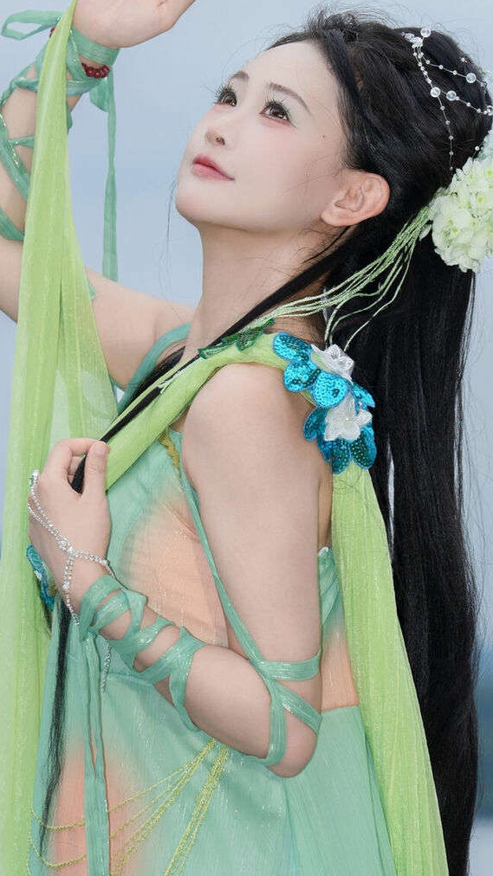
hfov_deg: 4.2
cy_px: 365
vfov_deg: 7.5
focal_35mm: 287
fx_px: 6672
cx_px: 135
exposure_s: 1/200
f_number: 5.6
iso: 160
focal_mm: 176
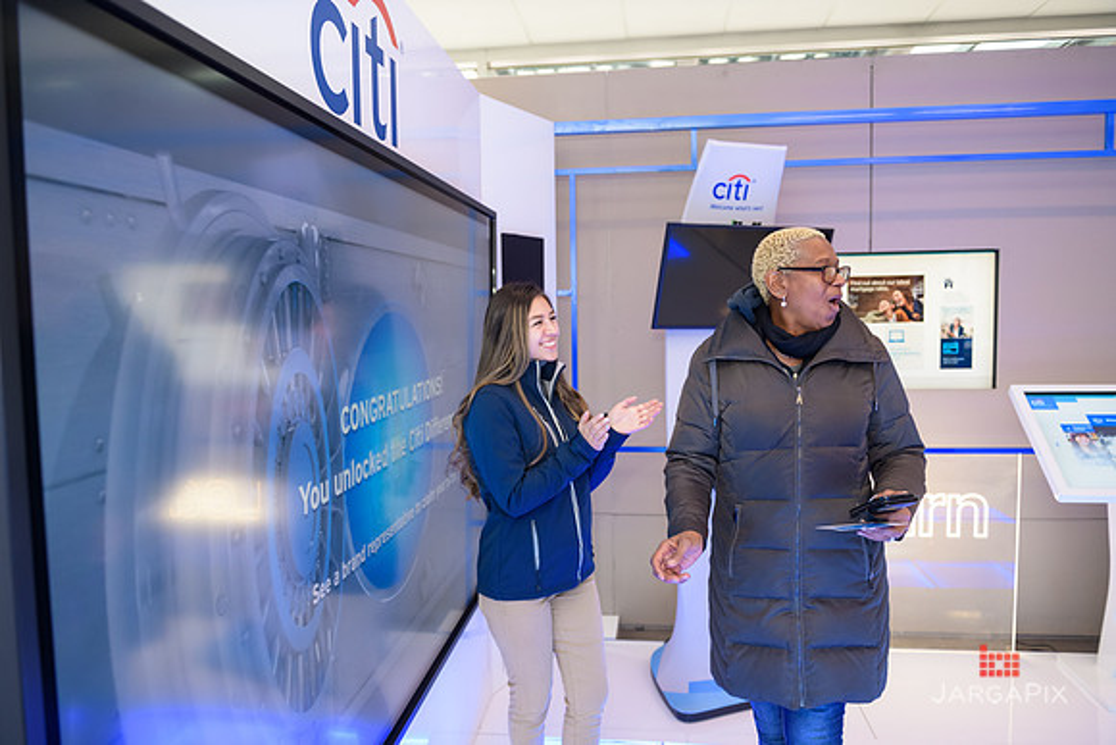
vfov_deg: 49.6
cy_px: 372
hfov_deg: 69.4
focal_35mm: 26
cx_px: 558
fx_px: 806
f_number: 3.2
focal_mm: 26
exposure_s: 1/125
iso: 1000
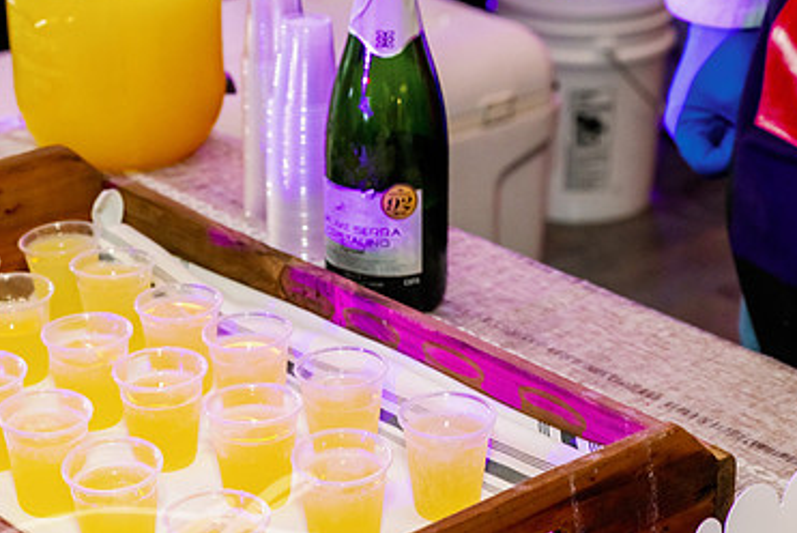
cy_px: 349
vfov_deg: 13.7
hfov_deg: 20.2
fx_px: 2216
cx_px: 193
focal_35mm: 100
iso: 2000
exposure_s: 1/100
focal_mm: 64
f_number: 6.3
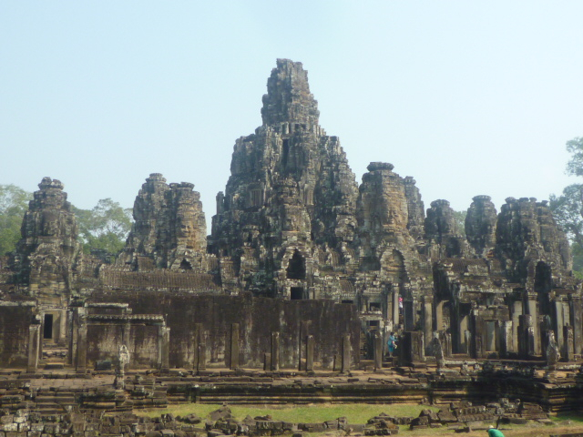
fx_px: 842
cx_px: 292
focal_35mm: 50
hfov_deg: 38.2
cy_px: 218
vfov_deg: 29.1
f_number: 3.2
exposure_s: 1/500
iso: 80
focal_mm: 4.5
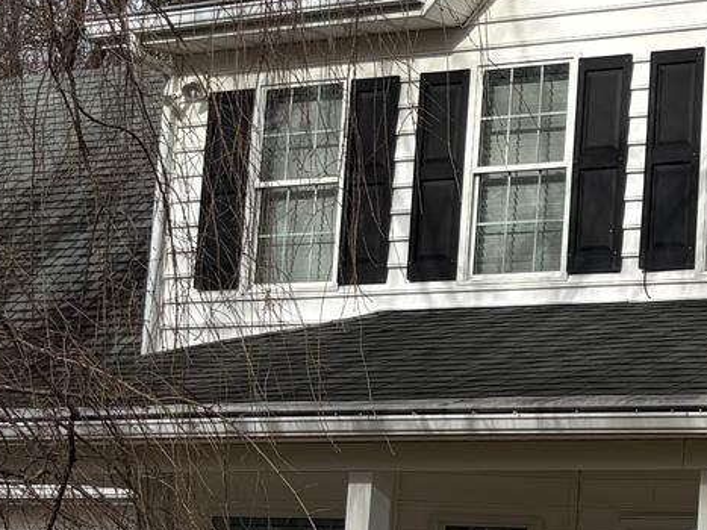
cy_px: 271
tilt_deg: +8.6
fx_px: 2328
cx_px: 1045
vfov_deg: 13.0
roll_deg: -2.5
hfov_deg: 15.9
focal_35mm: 114
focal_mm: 5.96
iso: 50
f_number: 1.6
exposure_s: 1/2985
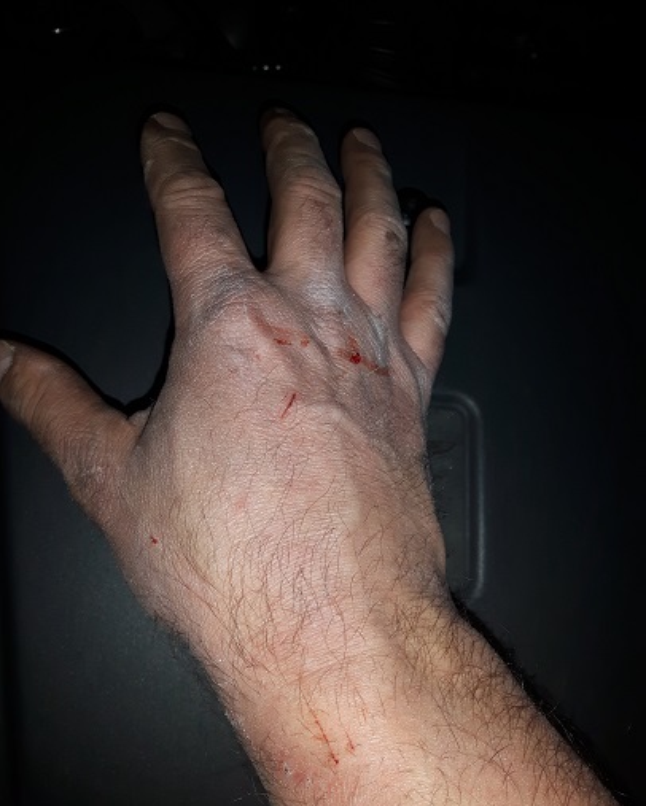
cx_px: 317
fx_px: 788
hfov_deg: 44.6
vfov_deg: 54.2
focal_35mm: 33
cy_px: 387
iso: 40
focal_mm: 3.7
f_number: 1.9
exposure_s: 1/124
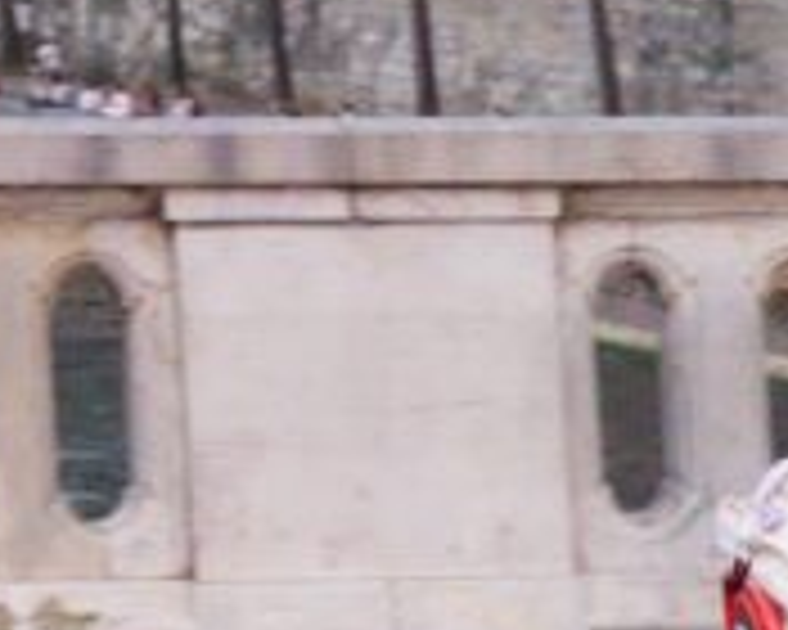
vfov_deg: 6.1
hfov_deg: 7.5
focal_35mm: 252
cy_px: 506
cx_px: 1234
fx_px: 5877
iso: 12800
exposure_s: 1/500
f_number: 9
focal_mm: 46.6
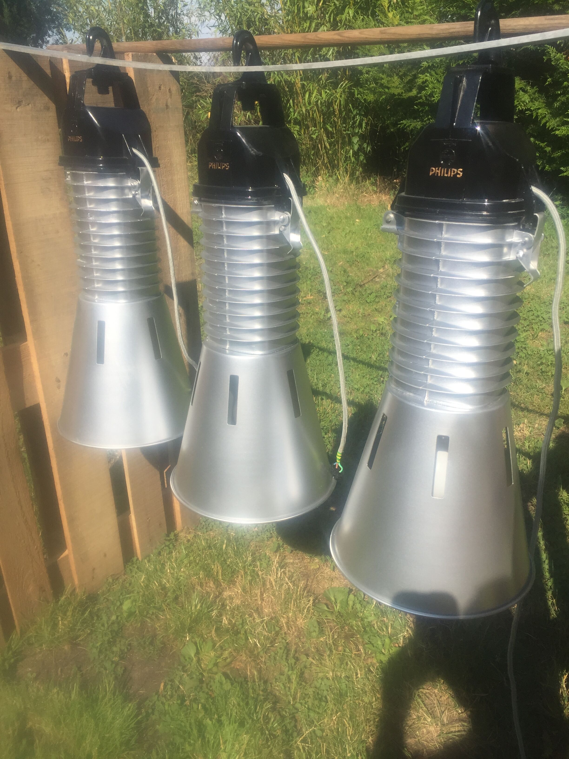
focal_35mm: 29
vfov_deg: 61.7
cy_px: 380
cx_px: 284
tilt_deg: -24.8
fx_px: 636
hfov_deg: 48.2
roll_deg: +2.5
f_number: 2.2
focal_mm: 4.15
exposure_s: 1/1582
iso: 32
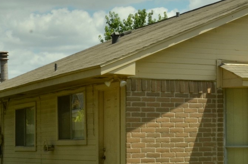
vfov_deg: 12.7
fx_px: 736
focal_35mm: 107
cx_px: 208
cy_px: 92
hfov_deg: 18.9
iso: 200
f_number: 22
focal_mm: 22
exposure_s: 1/100
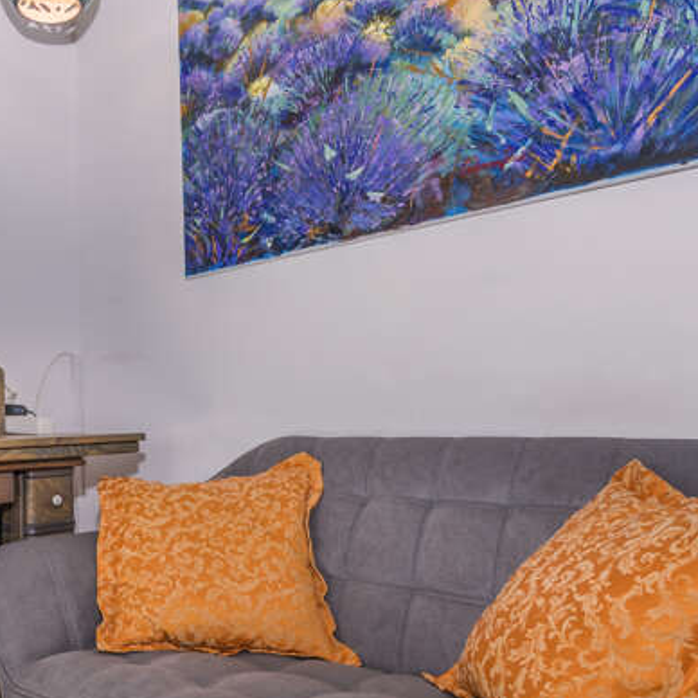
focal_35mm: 32
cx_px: 137
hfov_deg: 48.2
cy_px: 394
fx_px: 730
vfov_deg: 51.0
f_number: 8
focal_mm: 13
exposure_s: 1/100
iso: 160
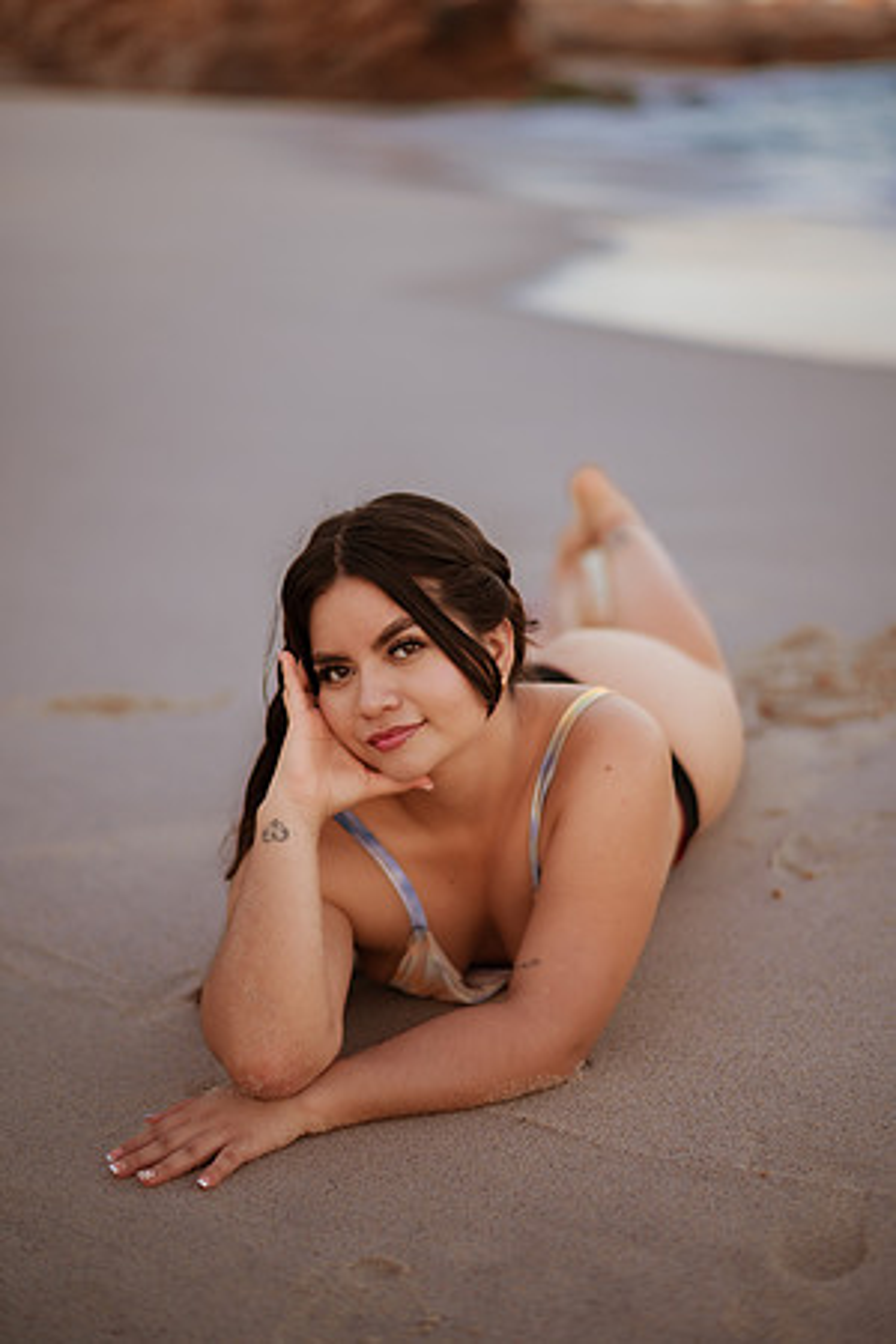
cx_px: 448
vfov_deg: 34.5
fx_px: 2165
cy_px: 672
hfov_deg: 23.4
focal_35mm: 58
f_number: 1.4
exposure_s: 1/400
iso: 125
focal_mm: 58
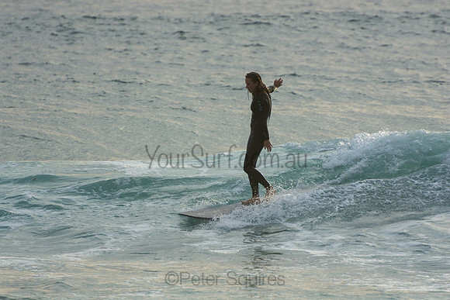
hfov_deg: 3.4
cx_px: 225
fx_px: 7501
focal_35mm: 600
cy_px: 150
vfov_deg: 2.3
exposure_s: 1/400
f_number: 5.6
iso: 100
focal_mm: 400
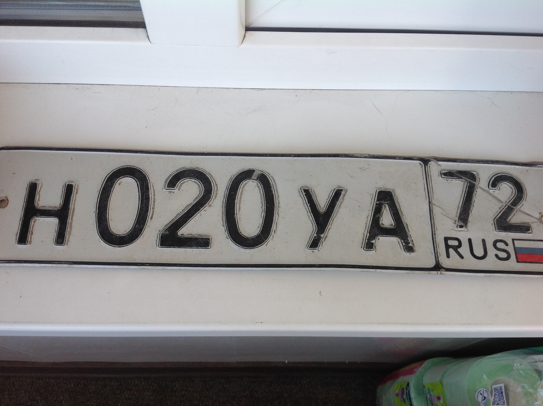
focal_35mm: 35
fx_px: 548
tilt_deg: -68.1
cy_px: 203
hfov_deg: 52.7
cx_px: 272
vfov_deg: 40.6
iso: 50
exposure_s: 1/150
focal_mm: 4.28
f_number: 2.4
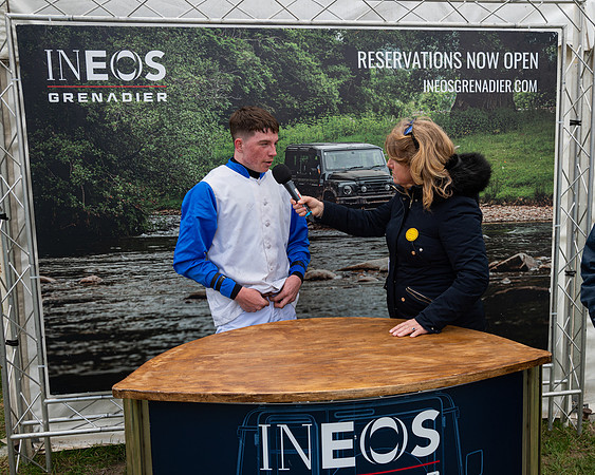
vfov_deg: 40.5
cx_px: 351
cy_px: 239
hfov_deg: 49.3
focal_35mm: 37
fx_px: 644
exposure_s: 1/250
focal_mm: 30
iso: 200
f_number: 5
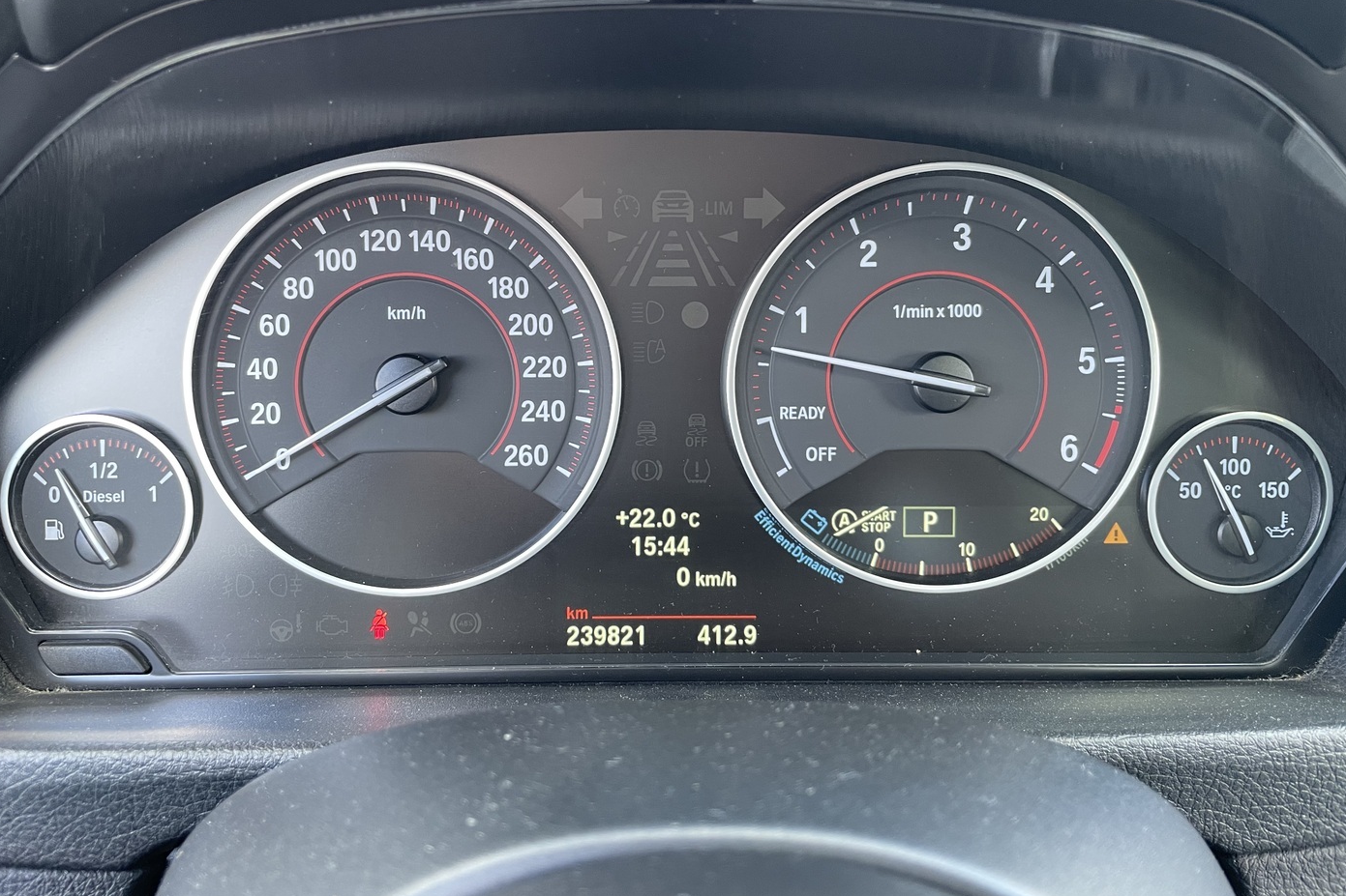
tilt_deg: -18.4
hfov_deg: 65.5
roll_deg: +0.0
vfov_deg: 46.3
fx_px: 1047
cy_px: 387
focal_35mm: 28
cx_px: 653
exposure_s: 1/68
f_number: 1.6
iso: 125
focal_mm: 4.2
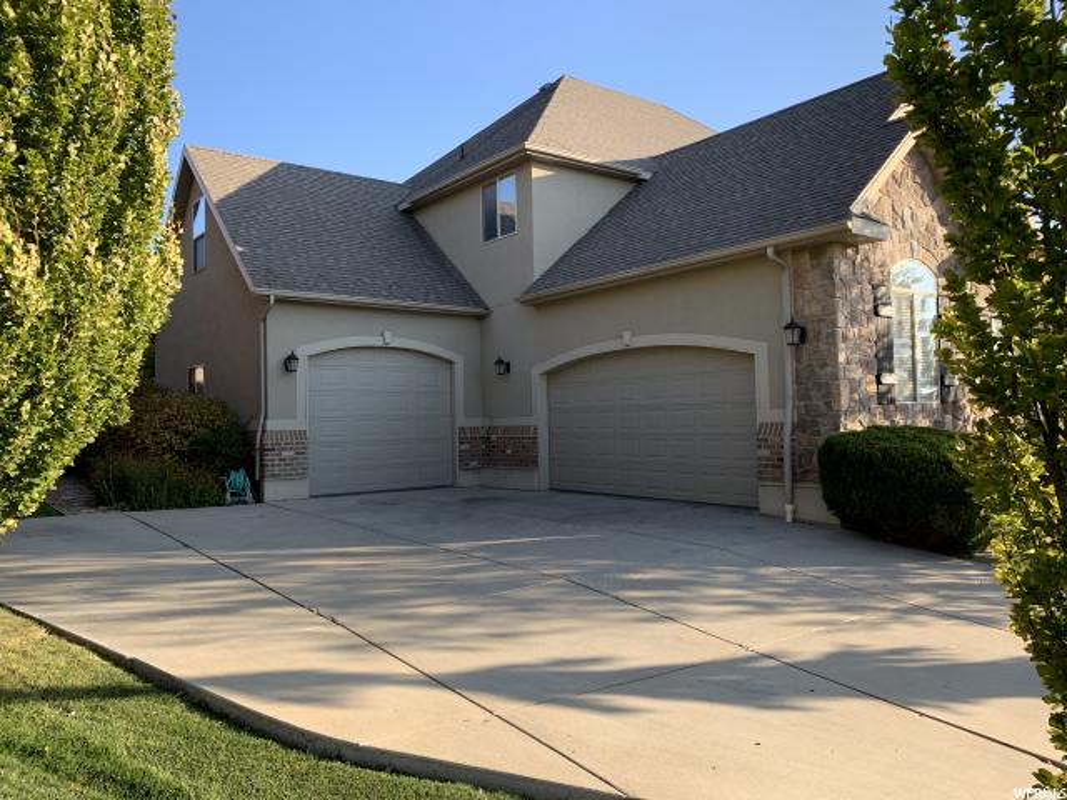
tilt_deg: +2.0
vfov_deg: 53.1
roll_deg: +1.2
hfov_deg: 67.3
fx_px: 801
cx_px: 534
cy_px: 400
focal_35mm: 26
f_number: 1.8
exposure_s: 1/481
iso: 25
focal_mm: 4.25
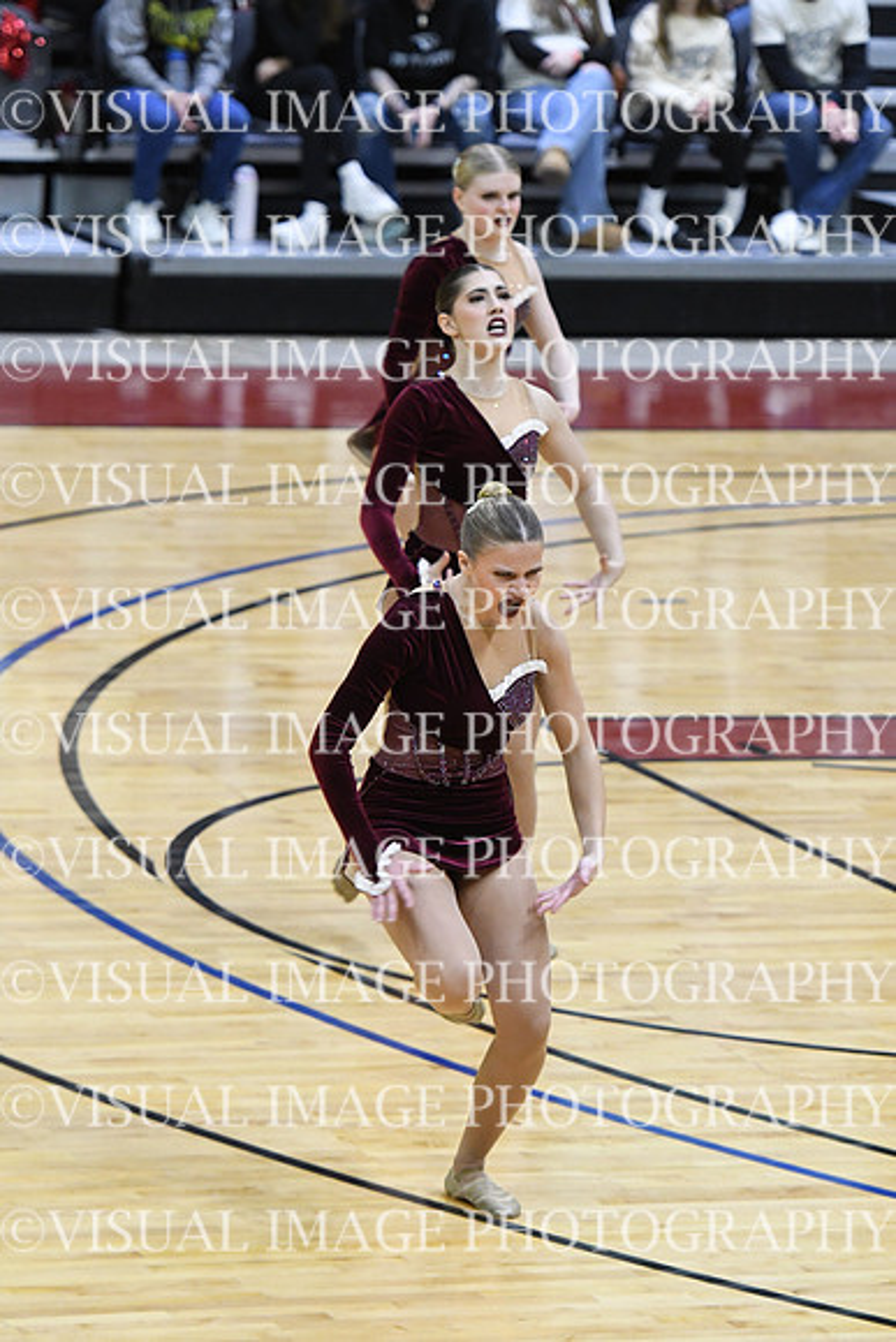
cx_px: 448
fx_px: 8394
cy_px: 671
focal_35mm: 225
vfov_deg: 9.1
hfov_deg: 6.1
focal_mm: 150
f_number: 3.5
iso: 4000
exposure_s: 1/400
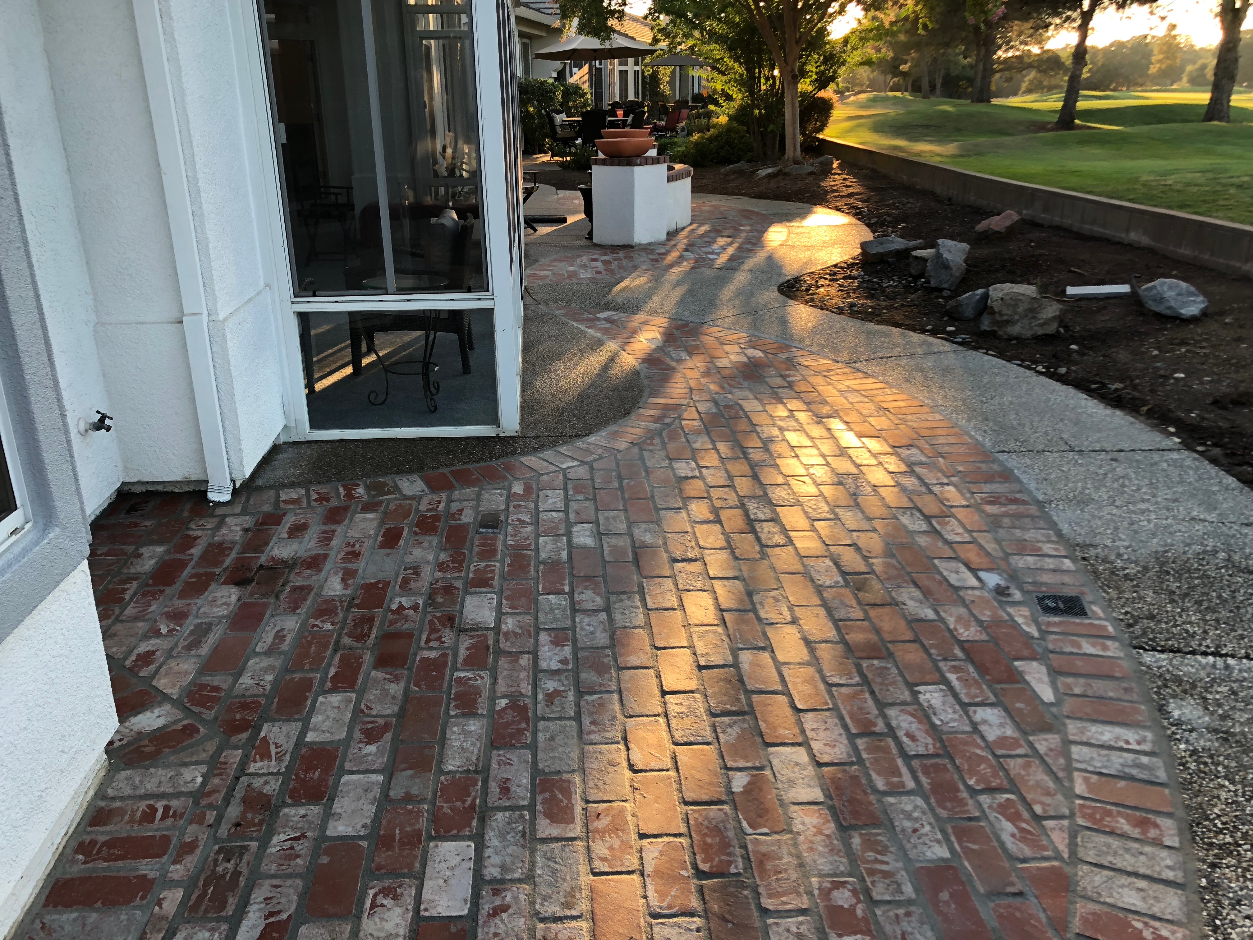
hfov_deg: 63.4
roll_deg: +0.5
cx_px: 626
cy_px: 470
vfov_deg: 49.7
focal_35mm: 28
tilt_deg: -21.1
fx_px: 1014
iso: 32
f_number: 1.8
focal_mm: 3.99
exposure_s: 1/120
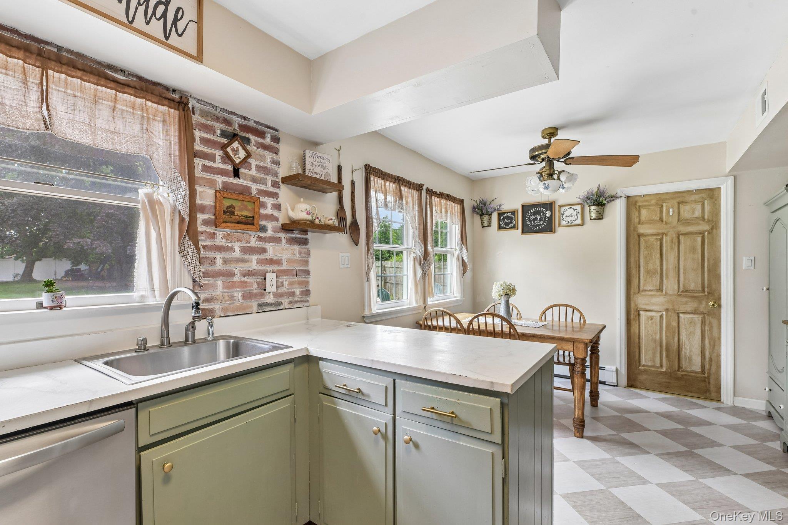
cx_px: 394
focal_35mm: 16
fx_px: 350
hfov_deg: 96.7
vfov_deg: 73.7
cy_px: 262
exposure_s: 1/6
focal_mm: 16
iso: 250
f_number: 9
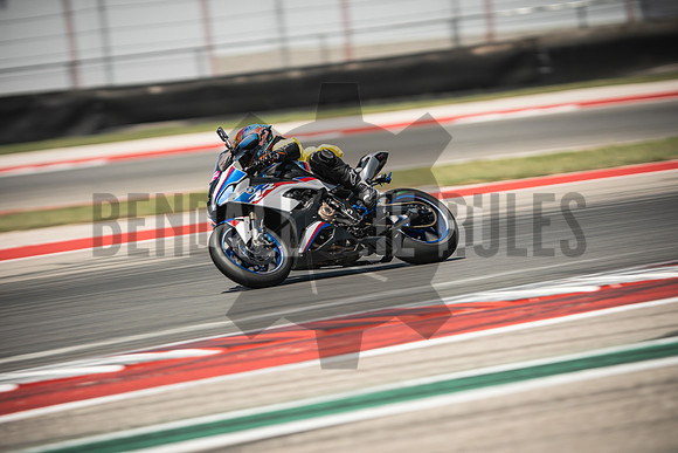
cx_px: 339
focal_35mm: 300
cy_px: 226
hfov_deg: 6.9
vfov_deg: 4.6
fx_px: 5651
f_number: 2.5
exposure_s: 1/250
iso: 160
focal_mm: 200
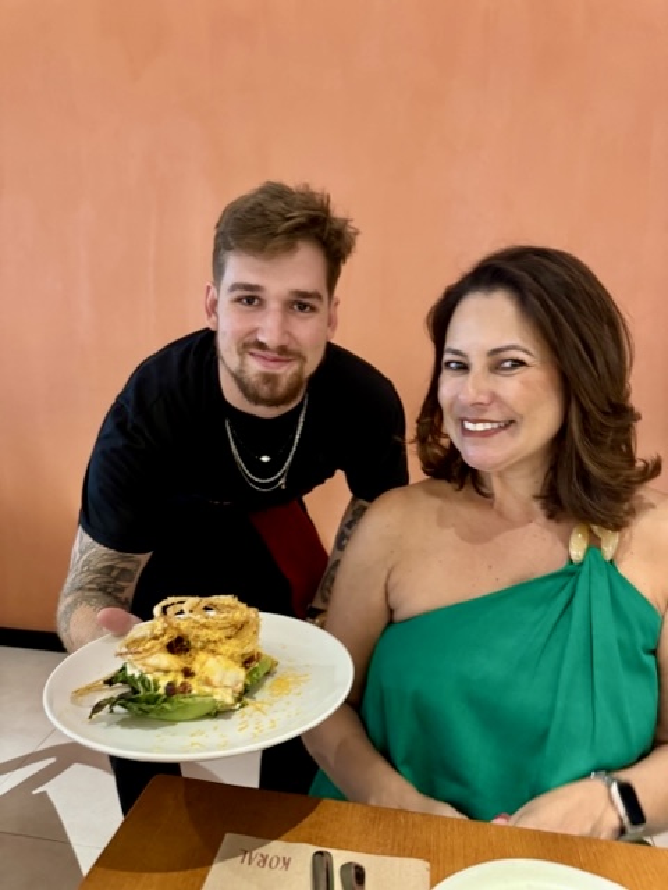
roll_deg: -0.7
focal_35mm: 24
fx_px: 618
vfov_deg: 71.6
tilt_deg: -8.4
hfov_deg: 56.8
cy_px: 445
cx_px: 334
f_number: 1.78
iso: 640
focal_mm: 6.86
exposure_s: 1/41
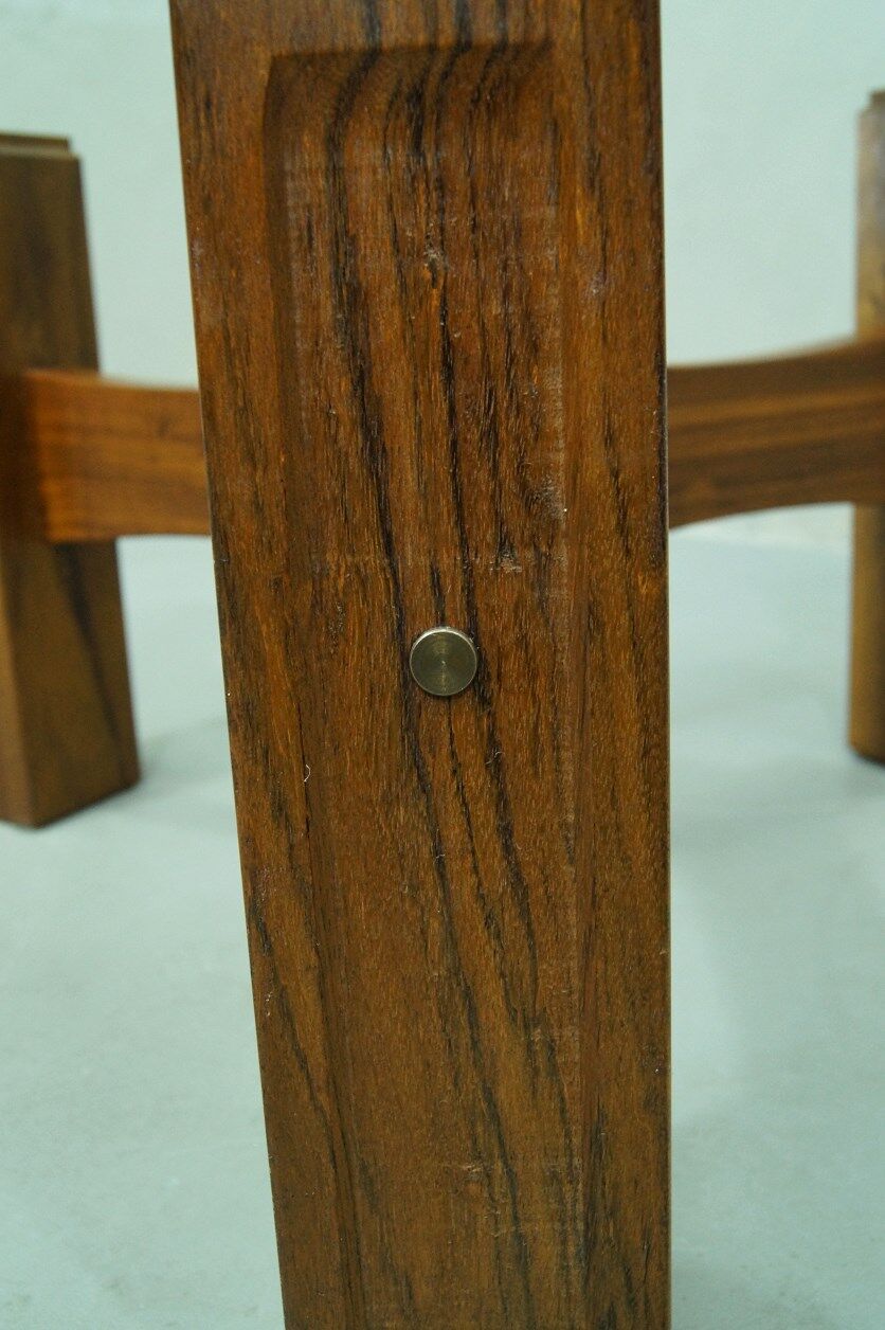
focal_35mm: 82
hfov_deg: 16.5
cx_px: 442
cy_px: 665
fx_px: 3045
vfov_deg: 24.6
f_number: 8
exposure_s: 1/13
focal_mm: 55
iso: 800
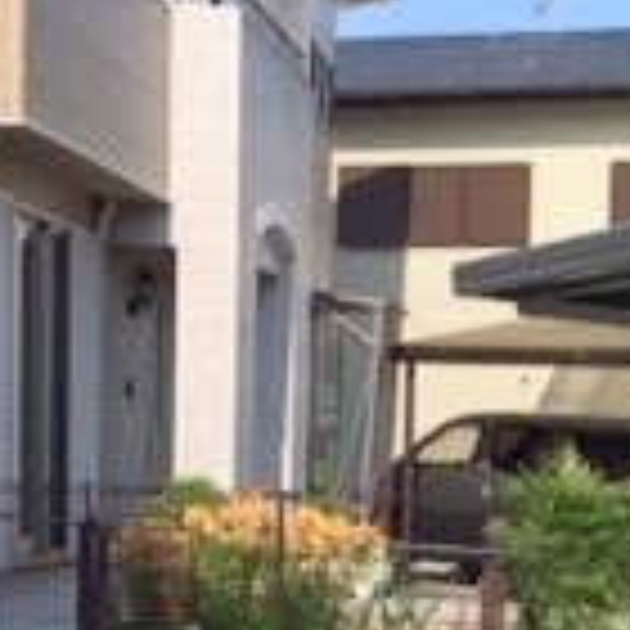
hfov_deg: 14.1
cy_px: 598
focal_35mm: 117
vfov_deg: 14.7
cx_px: 878
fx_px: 2409
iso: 32
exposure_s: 1/2283
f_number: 2.2
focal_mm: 4.15
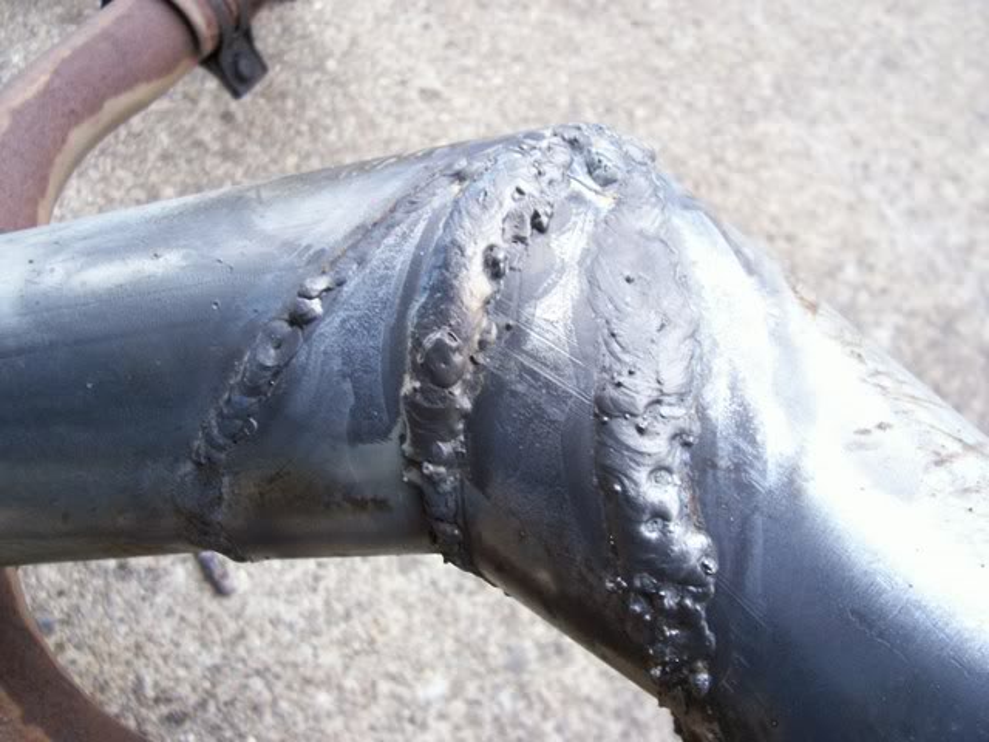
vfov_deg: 41.8
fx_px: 971
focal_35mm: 34
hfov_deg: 54.0
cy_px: 371
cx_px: 494
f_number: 2.7
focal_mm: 5.6
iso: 110
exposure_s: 1/32
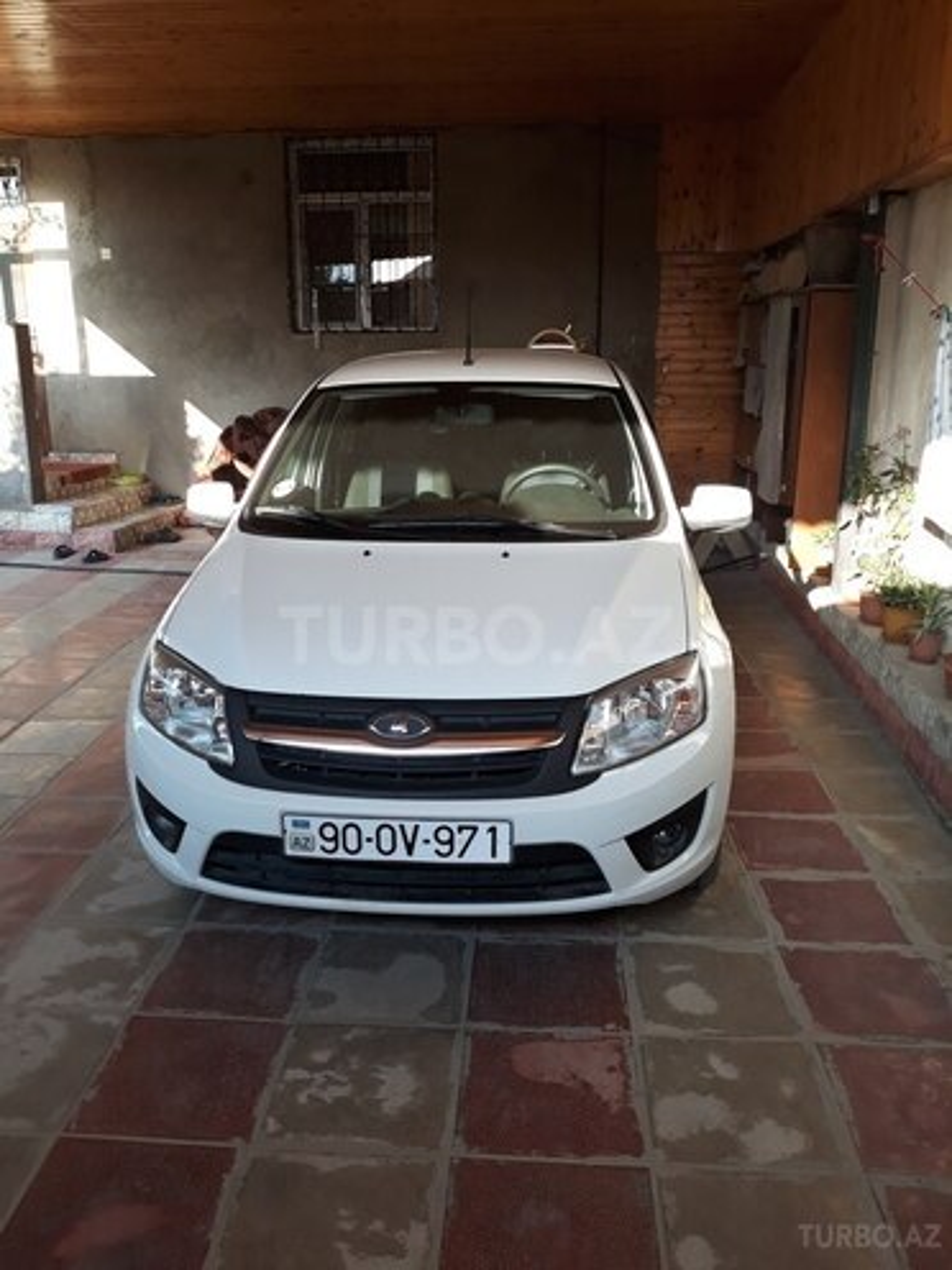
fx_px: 990
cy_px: 635
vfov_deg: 65.3
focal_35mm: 27
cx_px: 476
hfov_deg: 51.4
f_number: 1.7
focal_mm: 3.71
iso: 40
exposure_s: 1/109
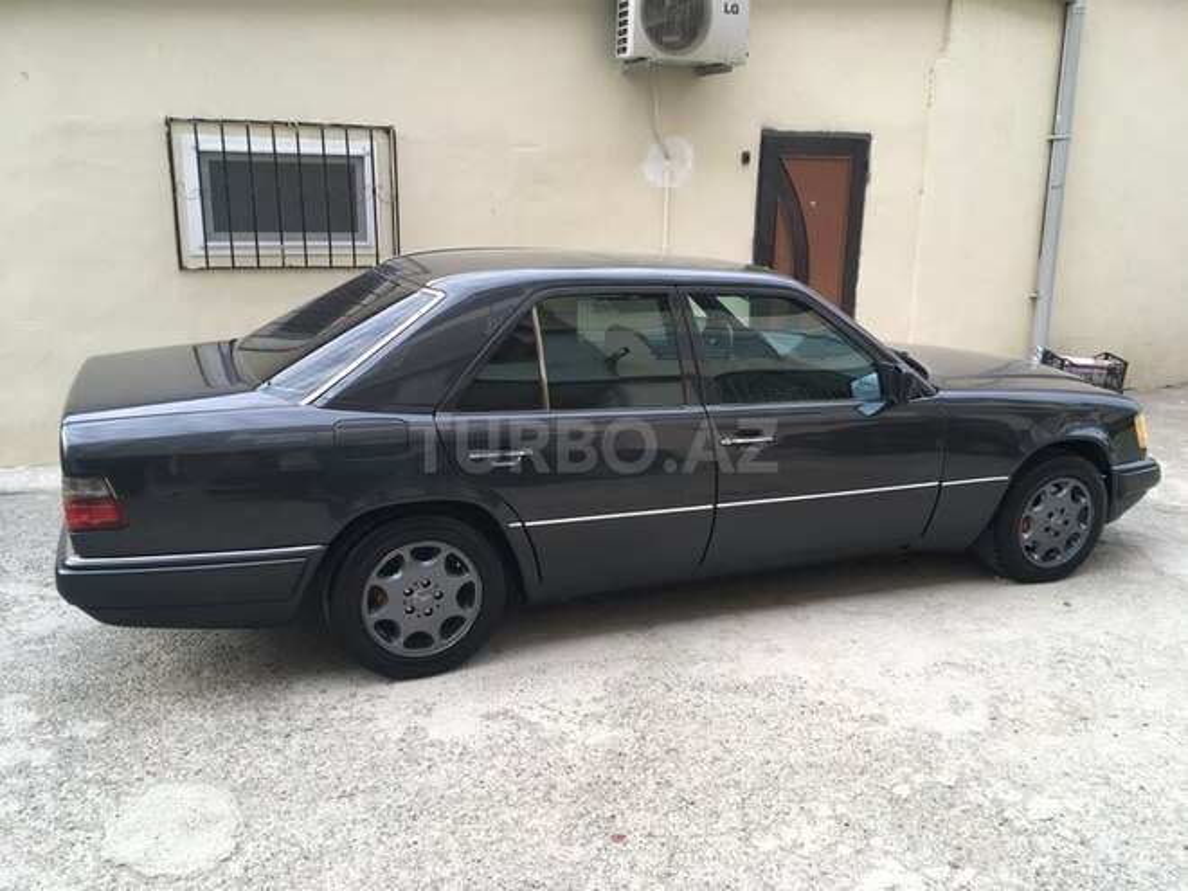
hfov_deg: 61.7
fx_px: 995
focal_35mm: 29
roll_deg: -1.0
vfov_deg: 48.2
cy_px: 446
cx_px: 594
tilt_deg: -13.3
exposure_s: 1/100
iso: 32
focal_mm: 4.15
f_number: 2.2
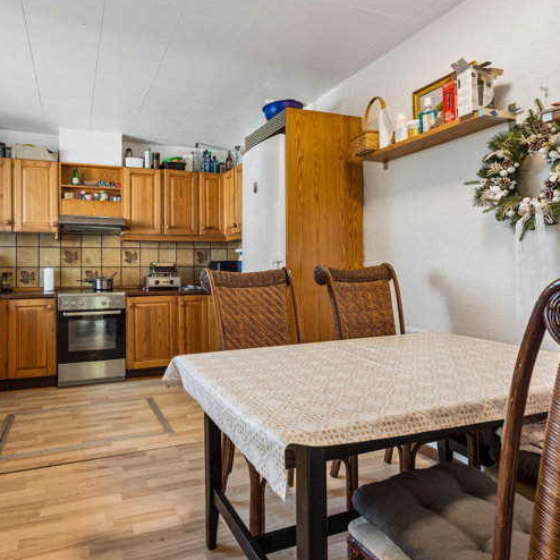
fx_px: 403
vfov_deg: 69.6
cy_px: 262
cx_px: 204
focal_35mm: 22
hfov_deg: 68.4
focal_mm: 16
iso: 250
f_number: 9
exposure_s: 1/5
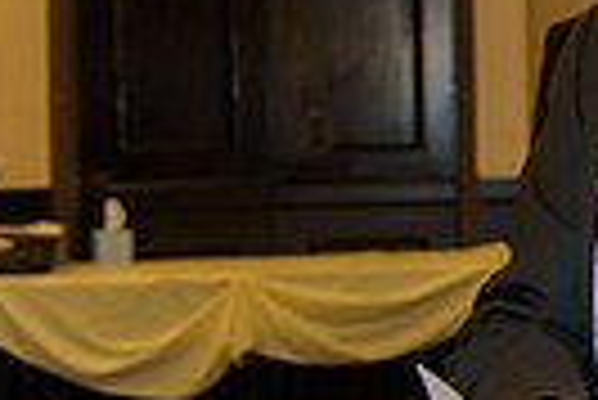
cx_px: 1205
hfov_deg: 13.7
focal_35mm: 126
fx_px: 2095
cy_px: 124
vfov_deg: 10.9
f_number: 3.2
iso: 1250
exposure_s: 1/125
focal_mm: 29
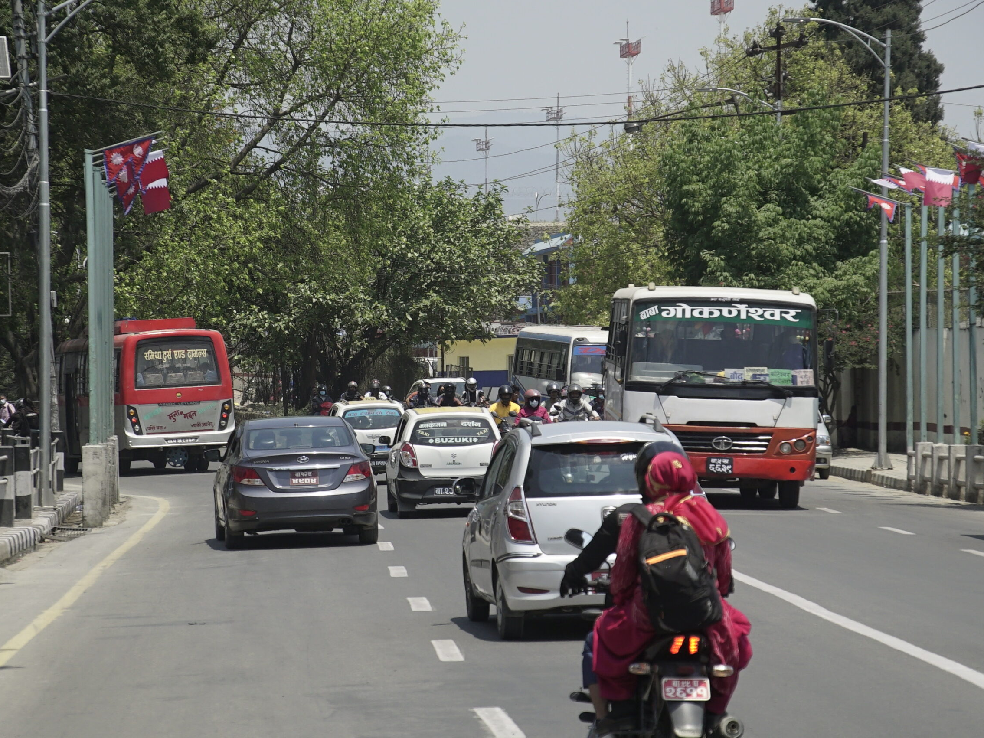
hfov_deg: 12.9
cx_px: 497
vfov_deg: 9.7
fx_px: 4349
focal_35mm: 153
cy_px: 369
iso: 400
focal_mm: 94
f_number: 5.6
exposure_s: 1/2500
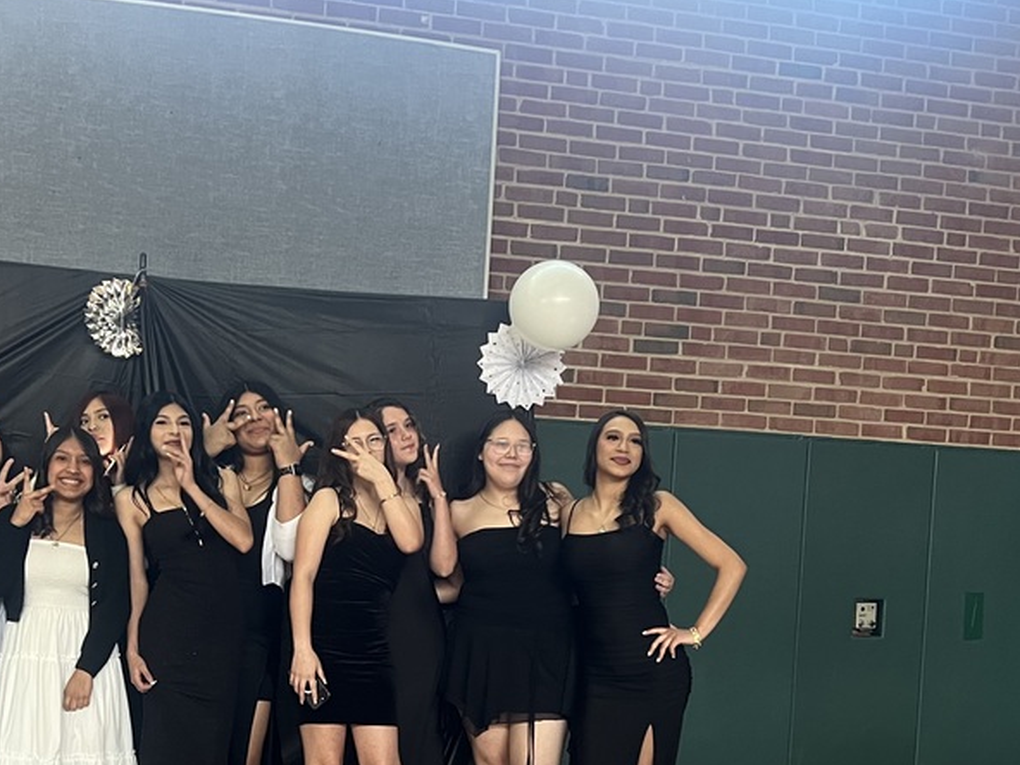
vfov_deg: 31.4
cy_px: 610
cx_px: 308
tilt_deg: -4.0
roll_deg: -2.6
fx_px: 1326
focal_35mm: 45
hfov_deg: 41.3
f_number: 1.5
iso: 400
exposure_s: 1/60
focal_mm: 5.7
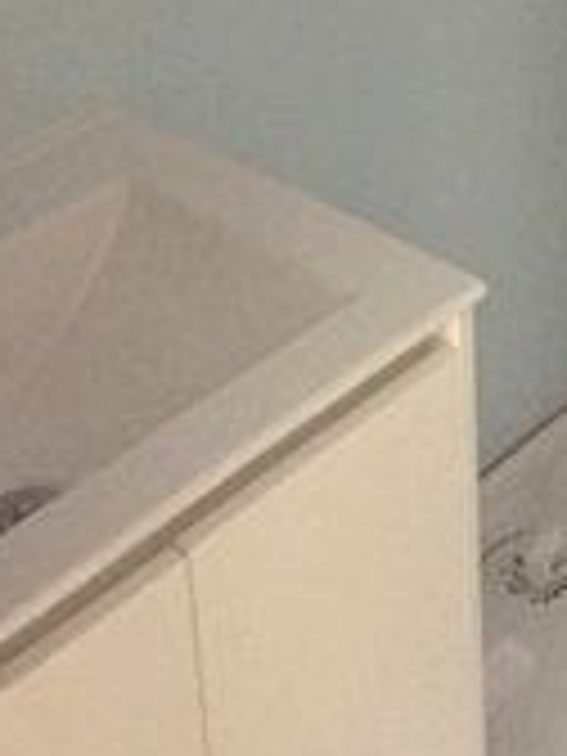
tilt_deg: -22.8
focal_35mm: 83
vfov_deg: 22.2
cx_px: 536
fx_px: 1813
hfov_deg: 17.5
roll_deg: +0.7
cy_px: -86
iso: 400
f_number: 2.2
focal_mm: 4.15
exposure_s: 1/15
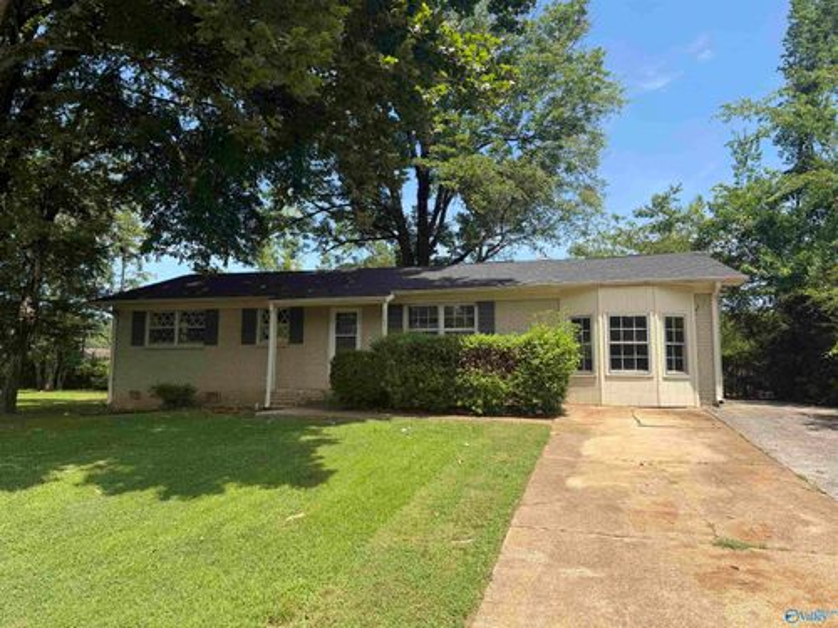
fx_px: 581
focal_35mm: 24
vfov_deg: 56.8
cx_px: 419
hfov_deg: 71.6
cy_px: 314
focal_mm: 6.76
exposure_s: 1/2703
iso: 80
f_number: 1.78
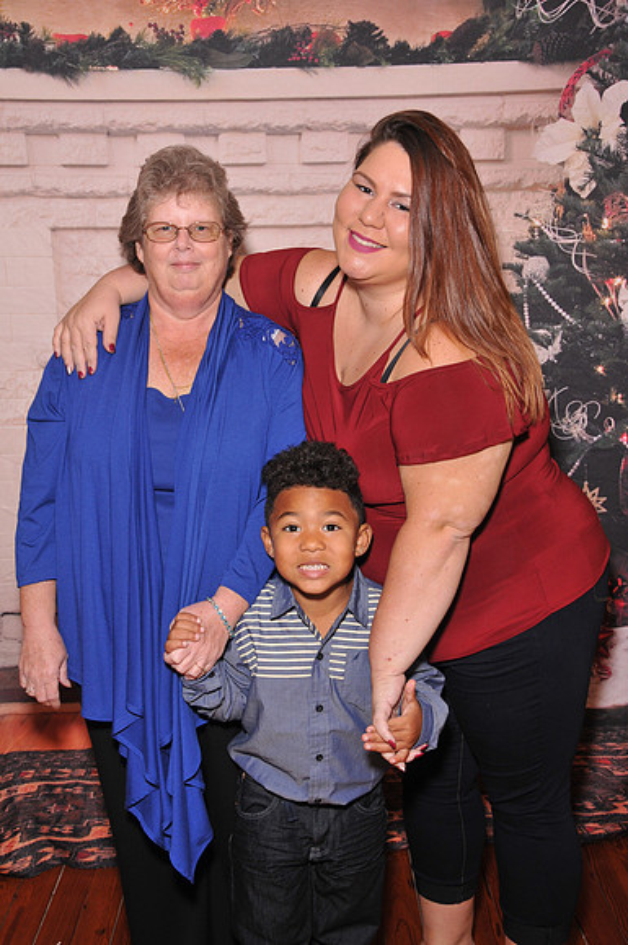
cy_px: 472
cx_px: 314
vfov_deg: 46.5
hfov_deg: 31.8
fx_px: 1102
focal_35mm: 42
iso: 400
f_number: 5.6
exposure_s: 1/125
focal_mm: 28
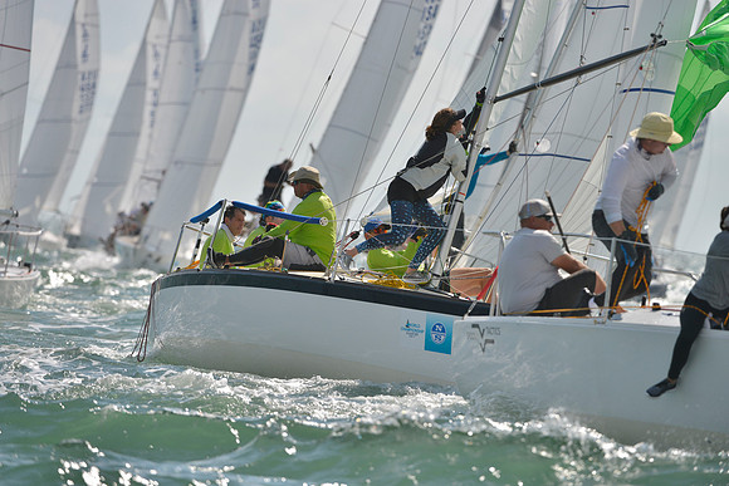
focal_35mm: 340
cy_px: 243
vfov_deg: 4.0
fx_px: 6886
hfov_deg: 6.1
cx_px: 364
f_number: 5.6
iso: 280
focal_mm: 340
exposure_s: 1/2500
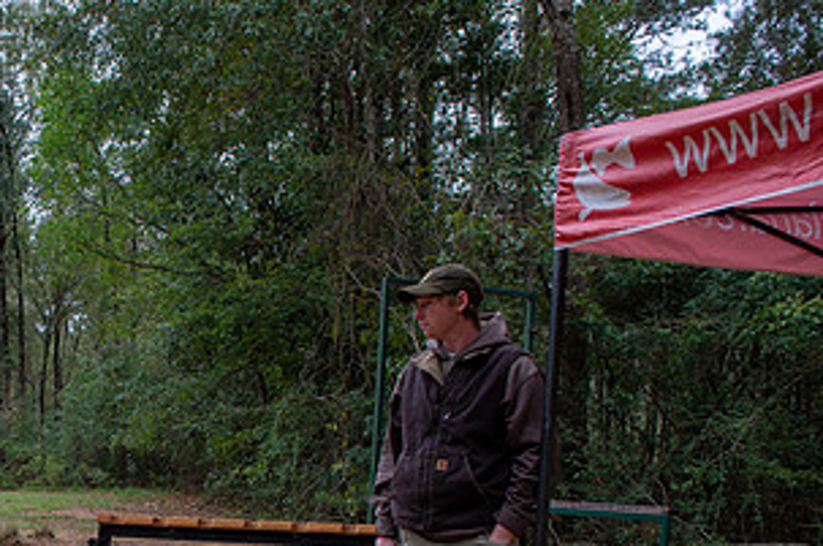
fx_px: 1050
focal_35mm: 46
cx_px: 49
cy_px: 489
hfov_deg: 39.1
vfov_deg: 28.1
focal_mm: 24
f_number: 5.6
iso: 400
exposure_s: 1/125
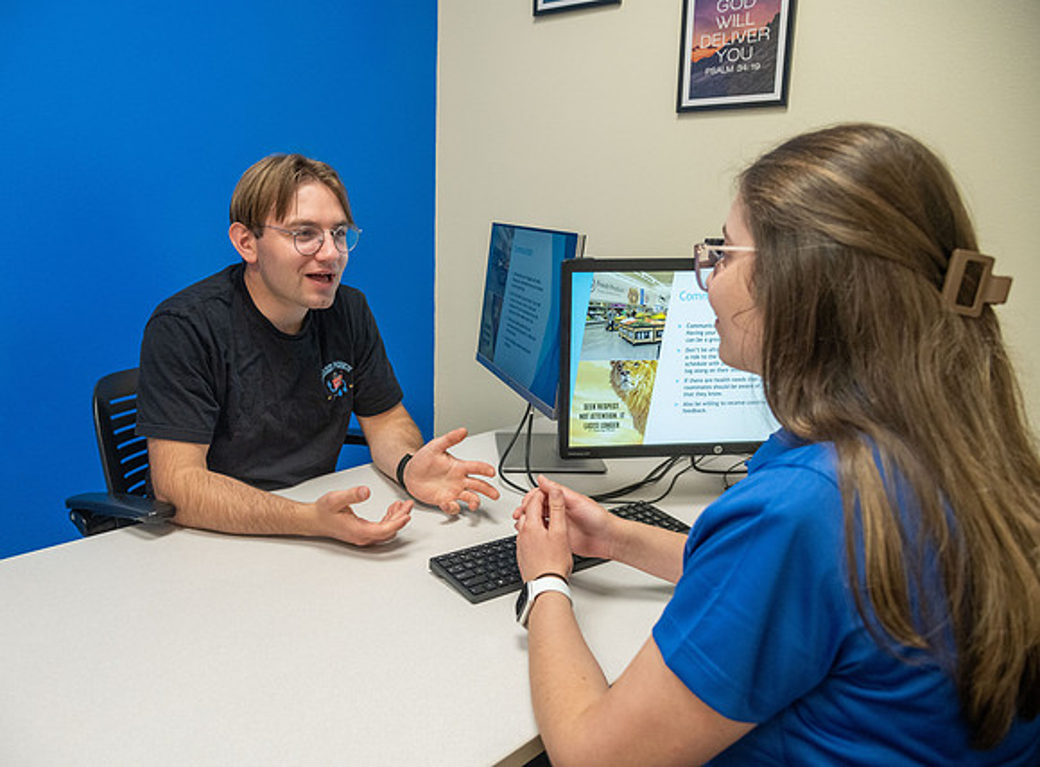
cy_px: 384
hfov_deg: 66.8
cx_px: 468
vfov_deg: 52.0
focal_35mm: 26
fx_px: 786
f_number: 4
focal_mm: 24
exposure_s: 1/250
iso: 1250
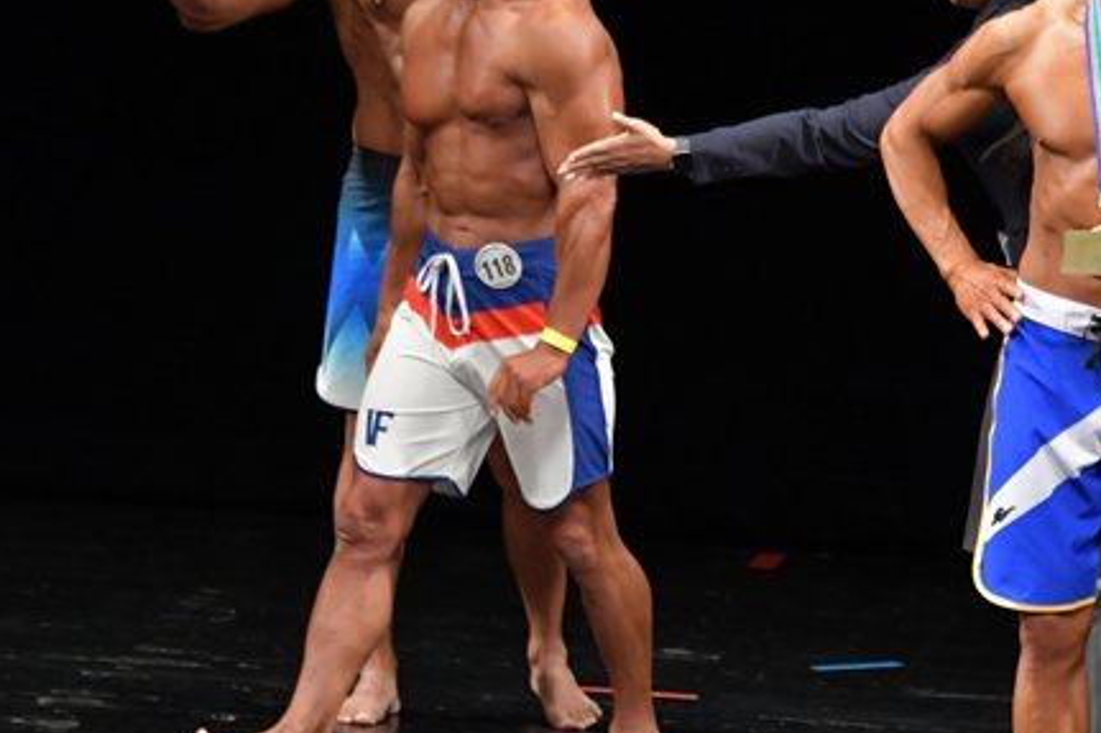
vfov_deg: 2.7
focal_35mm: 512
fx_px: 15652
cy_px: 409
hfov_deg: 4.0
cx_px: 530
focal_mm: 190
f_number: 5.6
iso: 3200
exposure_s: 1/400
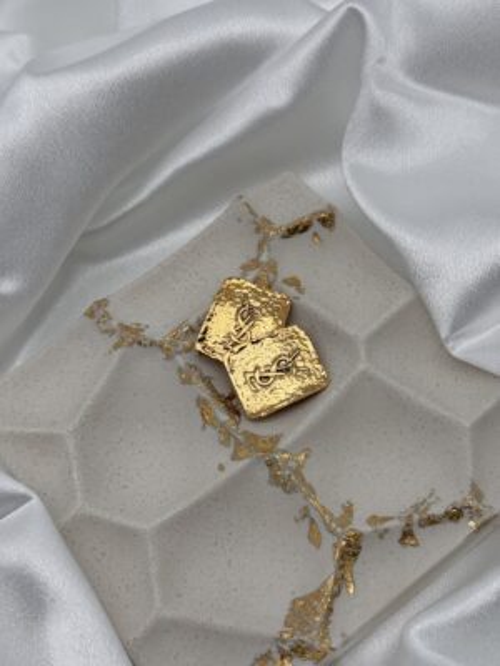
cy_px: 333
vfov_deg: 39.7
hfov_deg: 30.3
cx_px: 250
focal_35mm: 48
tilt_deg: -62.9
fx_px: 924
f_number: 1.78
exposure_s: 1/1770
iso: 64
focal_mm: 6.76
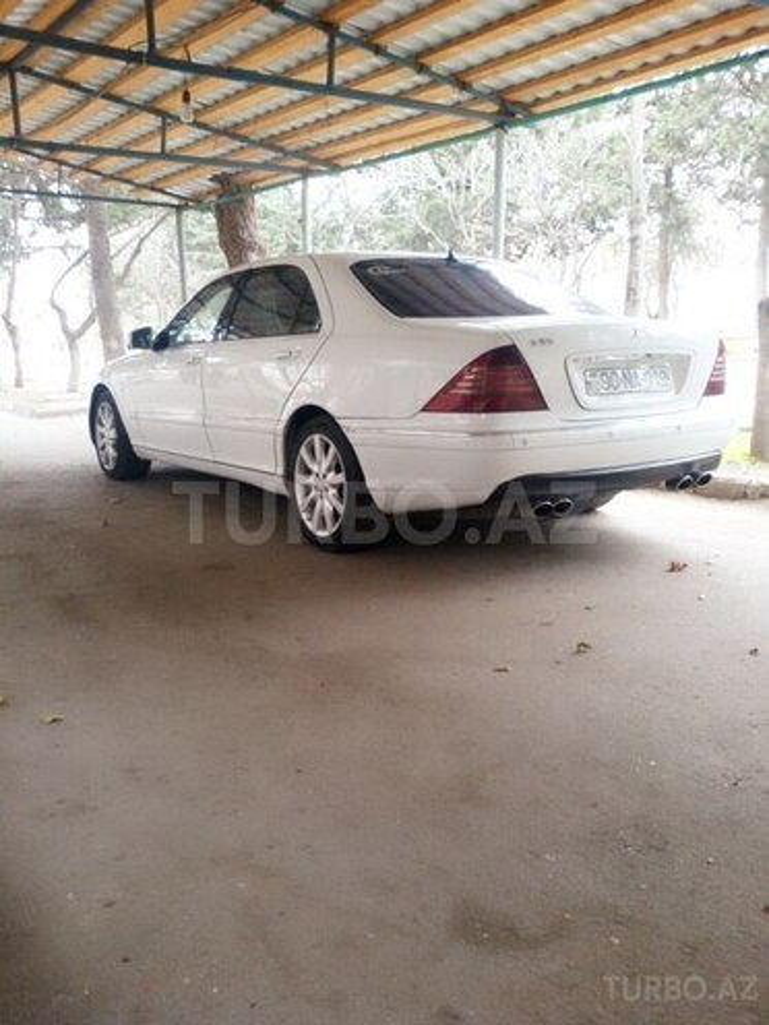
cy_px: 512
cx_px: 384
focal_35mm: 31
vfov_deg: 58.4
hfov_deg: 45.4
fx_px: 918
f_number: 2.4
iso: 160
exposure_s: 1/30
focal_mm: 2.93
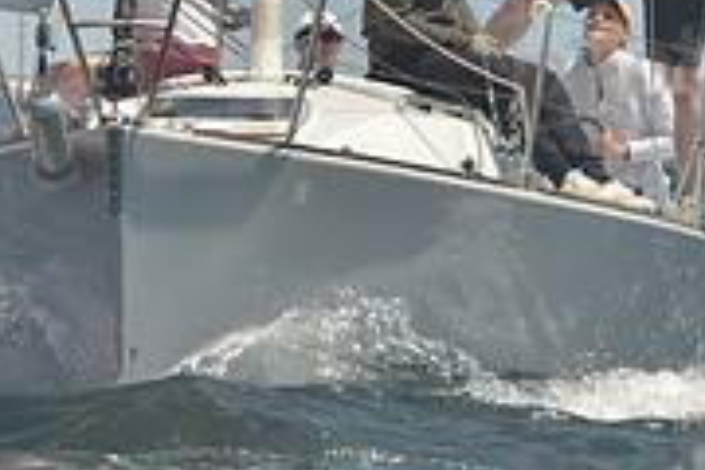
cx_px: 313
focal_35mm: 774
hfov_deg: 2.7
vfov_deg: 1.8
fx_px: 15156
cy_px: -116
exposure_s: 1/800
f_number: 10
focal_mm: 240
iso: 280
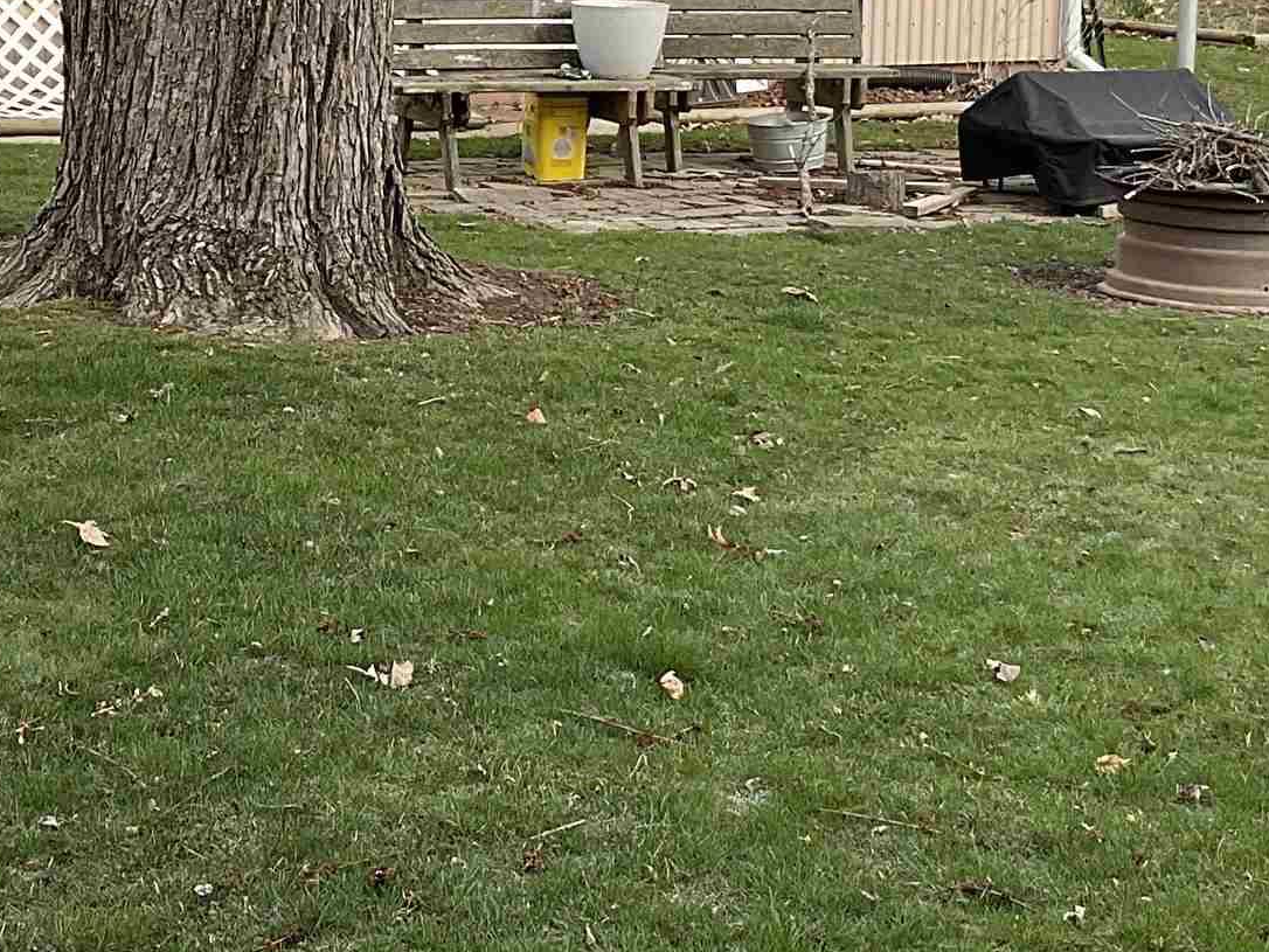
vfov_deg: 17.8
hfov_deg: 23.6
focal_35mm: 82
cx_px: 356
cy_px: 195
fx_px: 3007
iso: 16
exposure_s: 1/307
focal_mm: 3
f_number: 1.8
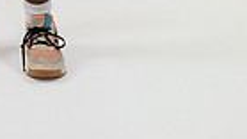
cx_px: -12
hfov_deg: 12.7
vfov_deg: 6.7
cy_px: -248
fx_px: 1089
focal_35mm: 166
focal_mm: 49.1
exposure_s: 1/160
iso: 400
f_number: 4
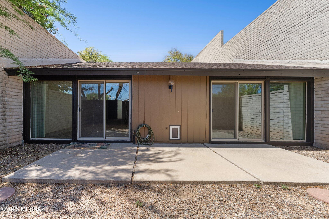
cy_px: 110
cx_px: 164
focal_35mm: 15
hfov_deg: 100.0
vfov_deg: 76.9
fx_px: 138
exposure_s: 1/640
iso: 400
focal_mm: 15.1
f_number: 5.6
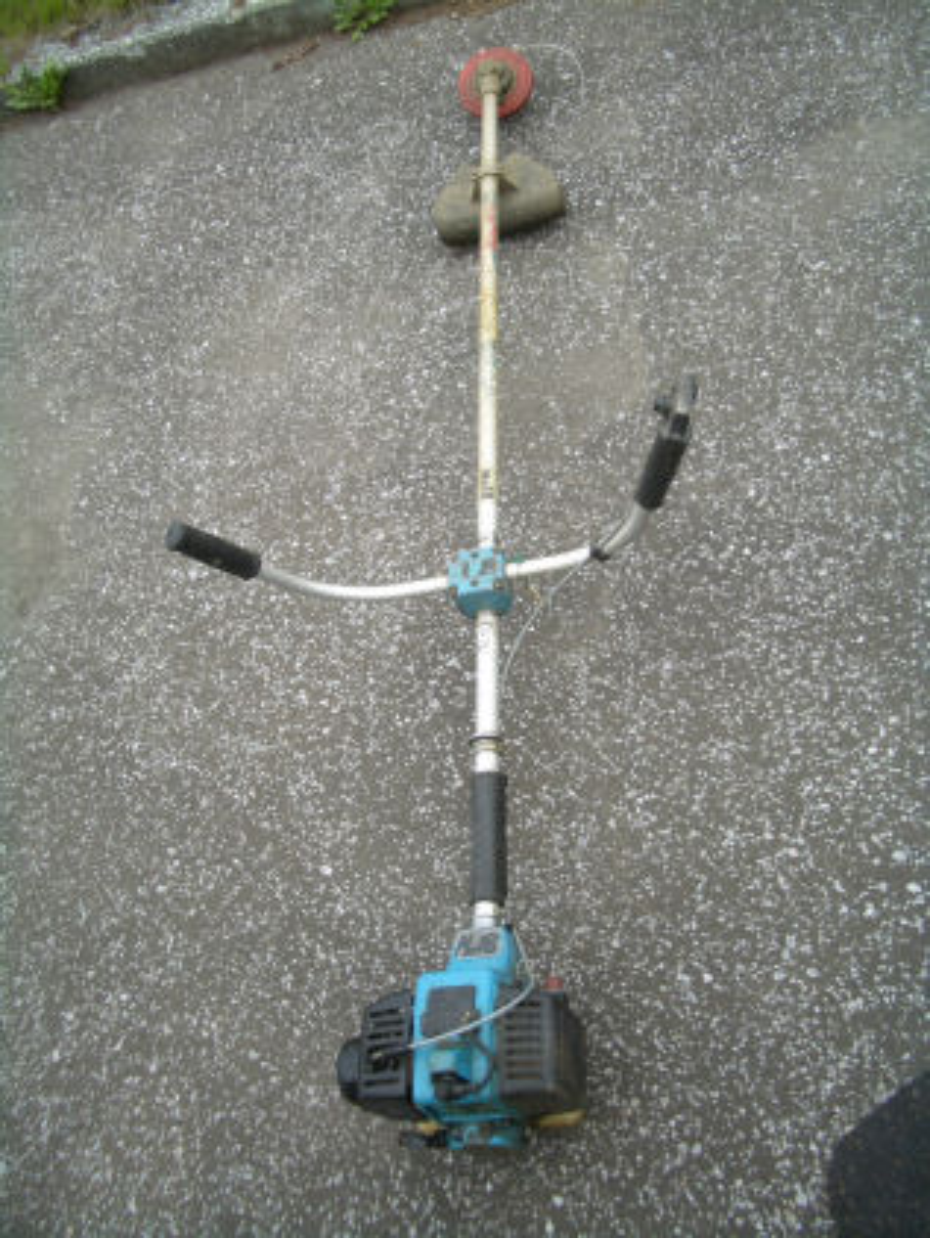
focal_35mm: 35
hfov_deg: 40.7
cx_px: 465
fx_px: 1252
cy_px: 619
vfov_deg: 52.6
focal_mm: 5.8
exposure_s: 1/500
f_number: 2.6
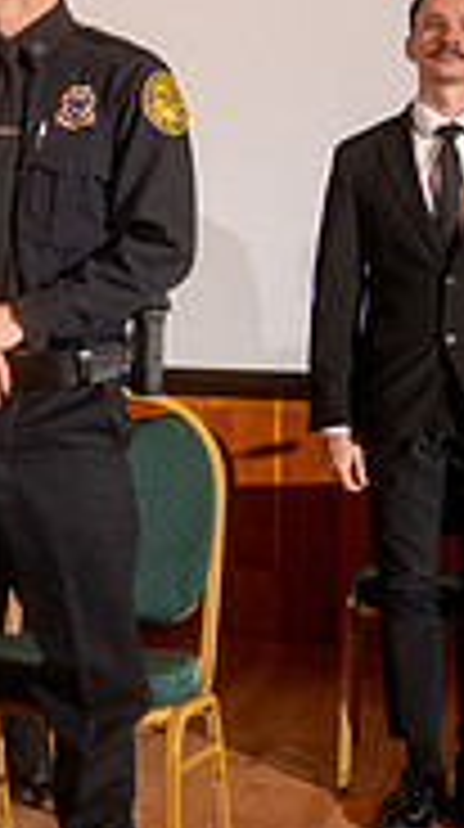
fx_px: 1998
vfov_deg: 23.4
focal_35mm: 91
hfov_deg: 11.8
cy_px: 288
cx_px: -473
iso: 1000
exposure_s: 1/200
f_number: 4
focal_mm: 27.5
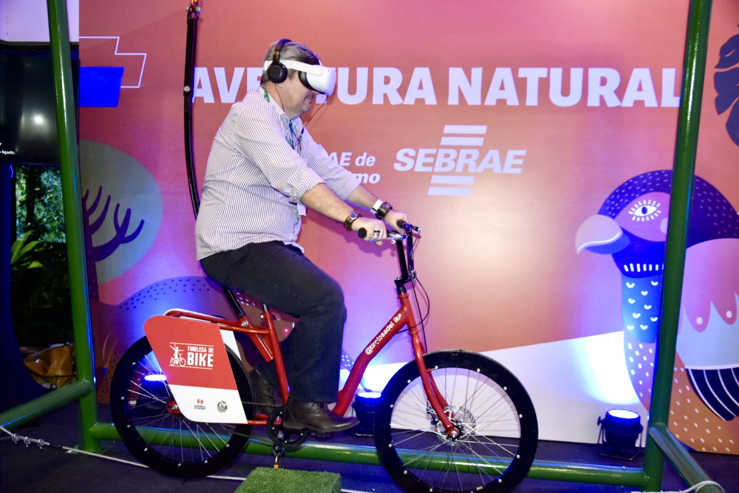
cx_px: 370
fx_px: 677
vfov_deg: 40.0
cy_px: 246
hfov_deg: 57.2
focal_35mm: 33
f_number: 3.8
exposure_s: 1/60
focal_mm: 22
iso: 2500
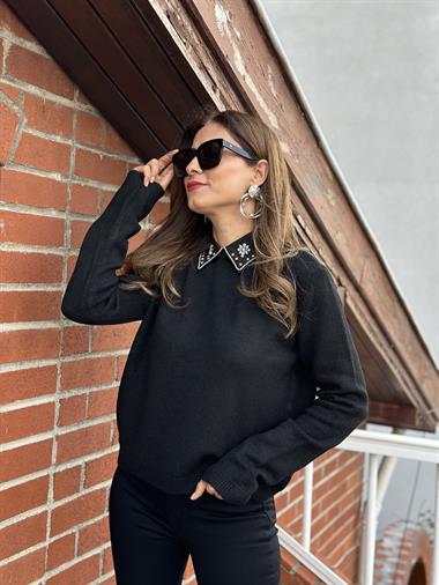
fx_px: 811
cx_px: 220
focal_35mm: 48
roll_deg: -4.3
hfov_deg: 30.3
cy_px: 292
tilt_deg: -1.9
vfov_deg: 39.6
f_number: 1.78
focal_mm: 6.86
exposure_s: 1/301
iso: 80
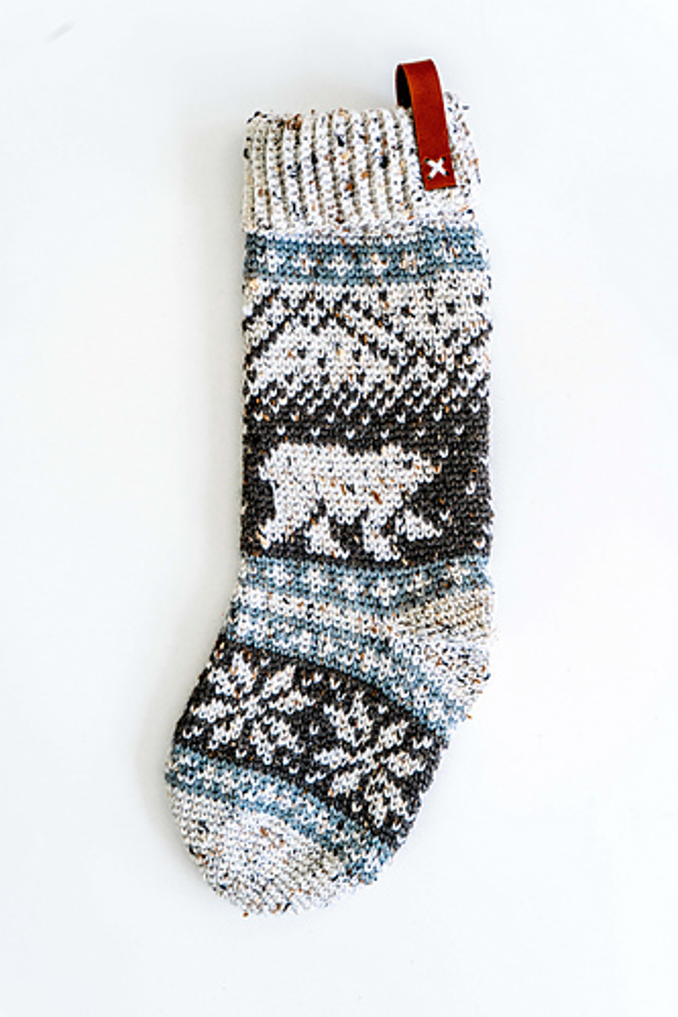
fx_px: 1470
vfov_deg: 38.2
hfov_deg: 26.0
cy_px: 508
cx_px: 339
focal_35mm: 52
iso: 800
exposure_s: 1/250
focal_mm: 52
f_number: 5.6
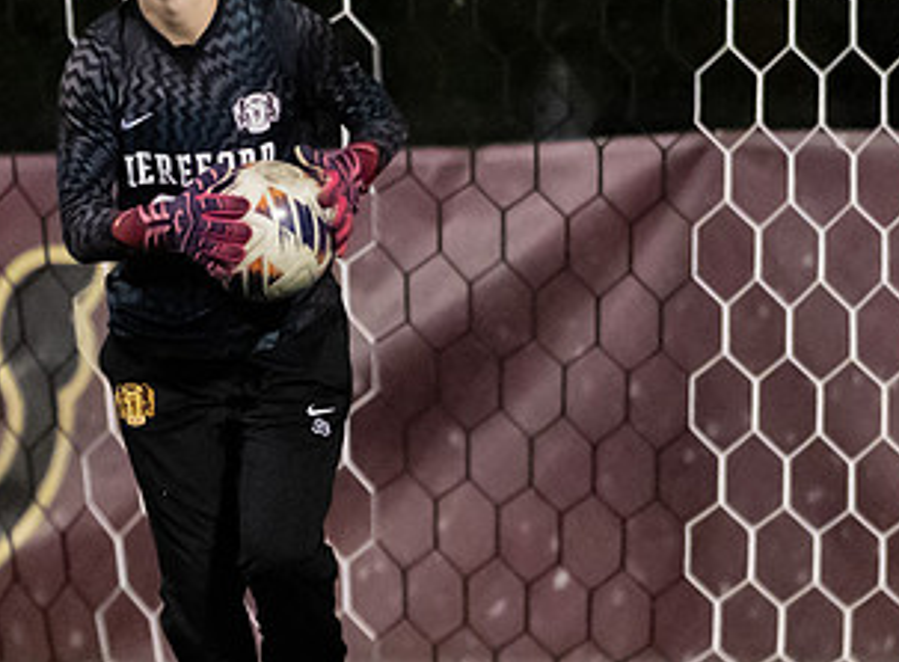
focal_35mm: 1258
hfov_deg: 1.6
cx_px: 99
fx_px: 32452
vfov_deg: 1.2
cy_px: 417
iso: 9000
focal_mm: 300
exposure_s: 1/500
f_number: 2.8
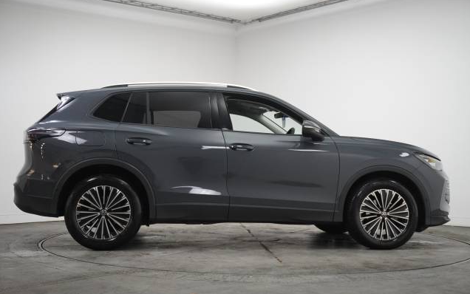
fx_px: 532
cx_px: 235
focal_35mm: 42
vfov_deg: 30.9
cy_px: 143
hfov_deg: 47.7
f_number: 4.5
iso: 2500
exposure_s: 1/200
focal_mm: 27
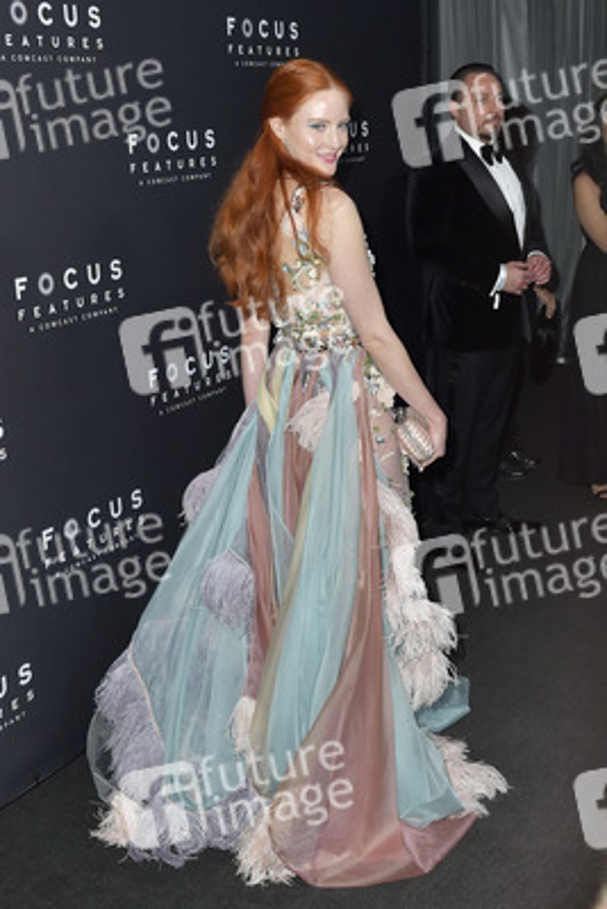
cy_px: 454
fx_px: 859
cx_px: 304
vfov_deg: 55.8
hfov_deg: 38.9
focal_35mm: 34
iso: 500
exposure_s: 1/250
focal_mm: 34
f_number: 6.3
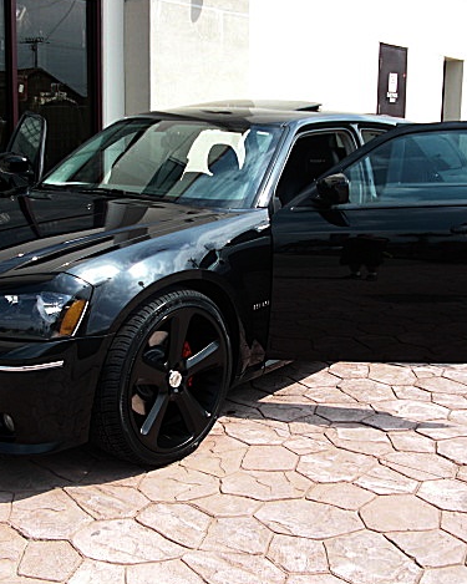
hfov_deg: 31.4
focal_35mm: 48
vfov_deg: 38.8
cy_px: 291
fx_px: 830
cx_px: 199
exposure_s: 1/500
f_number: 2.8
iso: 50
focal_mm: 6.3
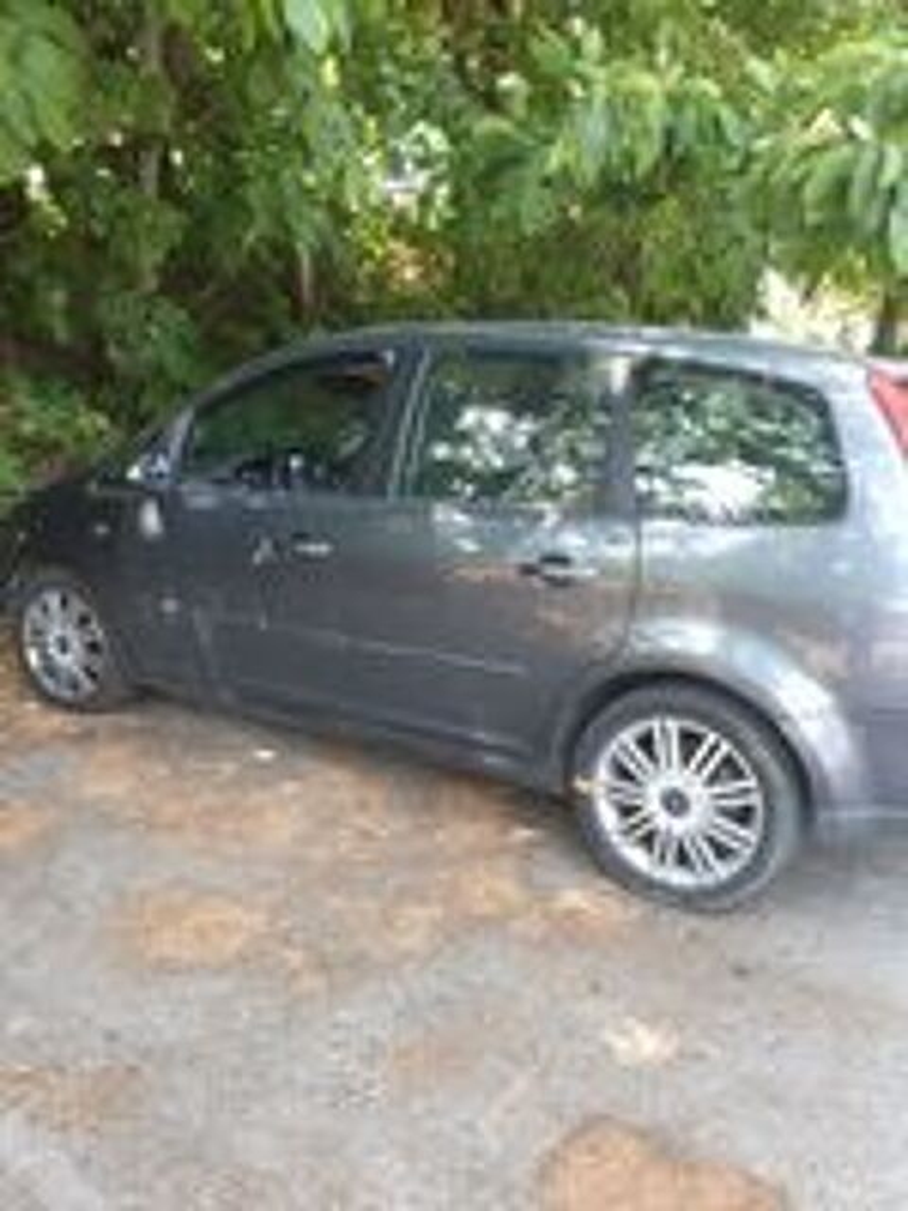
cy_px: 606
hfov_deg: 53.1
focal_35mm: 26
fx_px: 909
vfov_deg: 67.3
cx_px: 454
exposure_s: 1/50
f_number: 2.4
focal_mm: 4.3
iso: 50
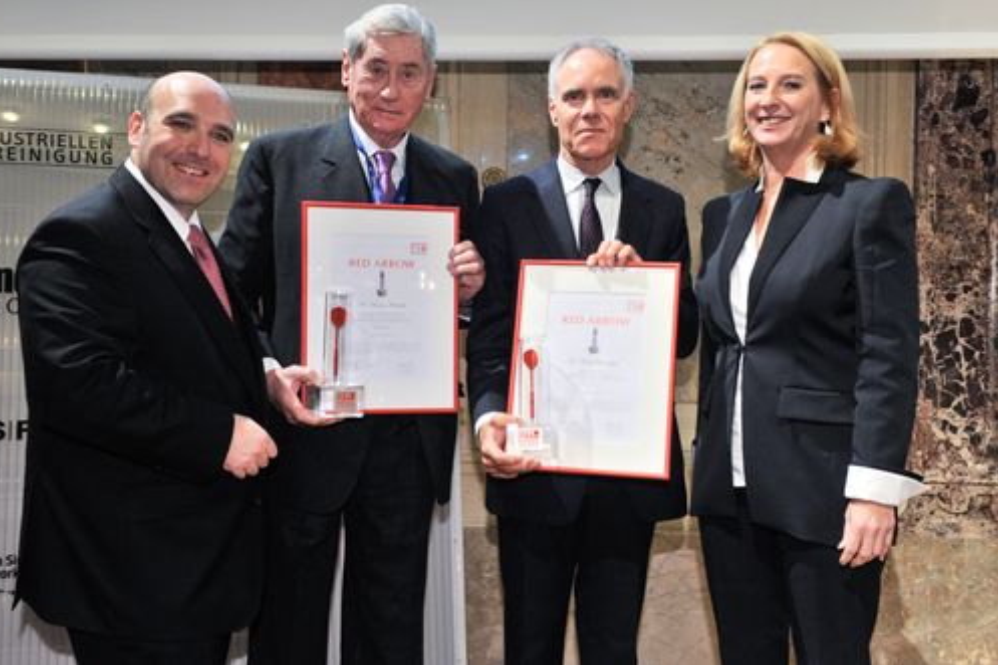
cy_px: 325
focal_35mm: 35
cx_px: 486
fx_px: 970
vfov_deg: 37.8
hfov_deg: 54.4
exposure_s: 1/60
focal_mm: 34
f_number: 5.6
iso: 1250
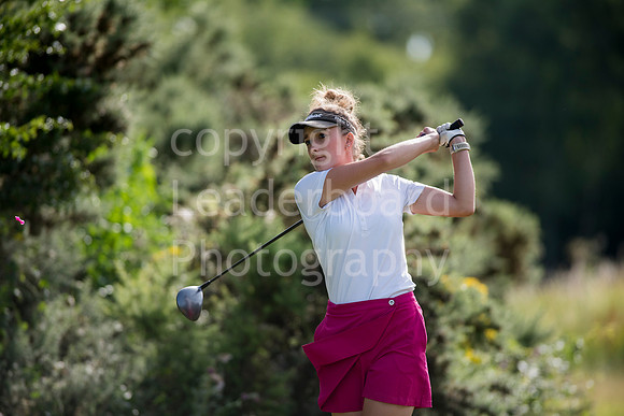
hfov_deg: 6.9
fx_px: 5201
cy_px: 208
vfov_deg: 4.6
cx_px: 312
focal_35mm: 300
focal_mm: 300
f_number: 4
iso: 400
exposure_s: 1/2000
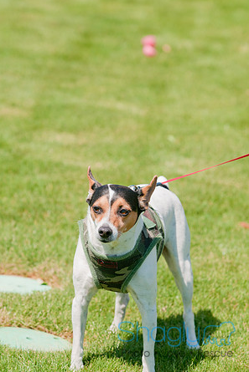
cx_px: 124
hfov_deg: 6.7
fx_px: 2120
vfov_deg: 10.1
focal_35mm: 205
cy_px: 186
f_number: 5
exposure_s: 1/1250
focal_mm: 135
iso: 200
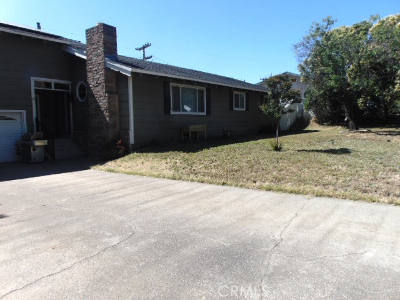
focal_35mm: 25
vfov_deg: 54.9
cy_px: 150
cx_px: 200
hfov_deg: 69.4
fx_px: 289
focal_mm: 4.5
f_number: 7.7
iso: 80
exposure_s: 1/200
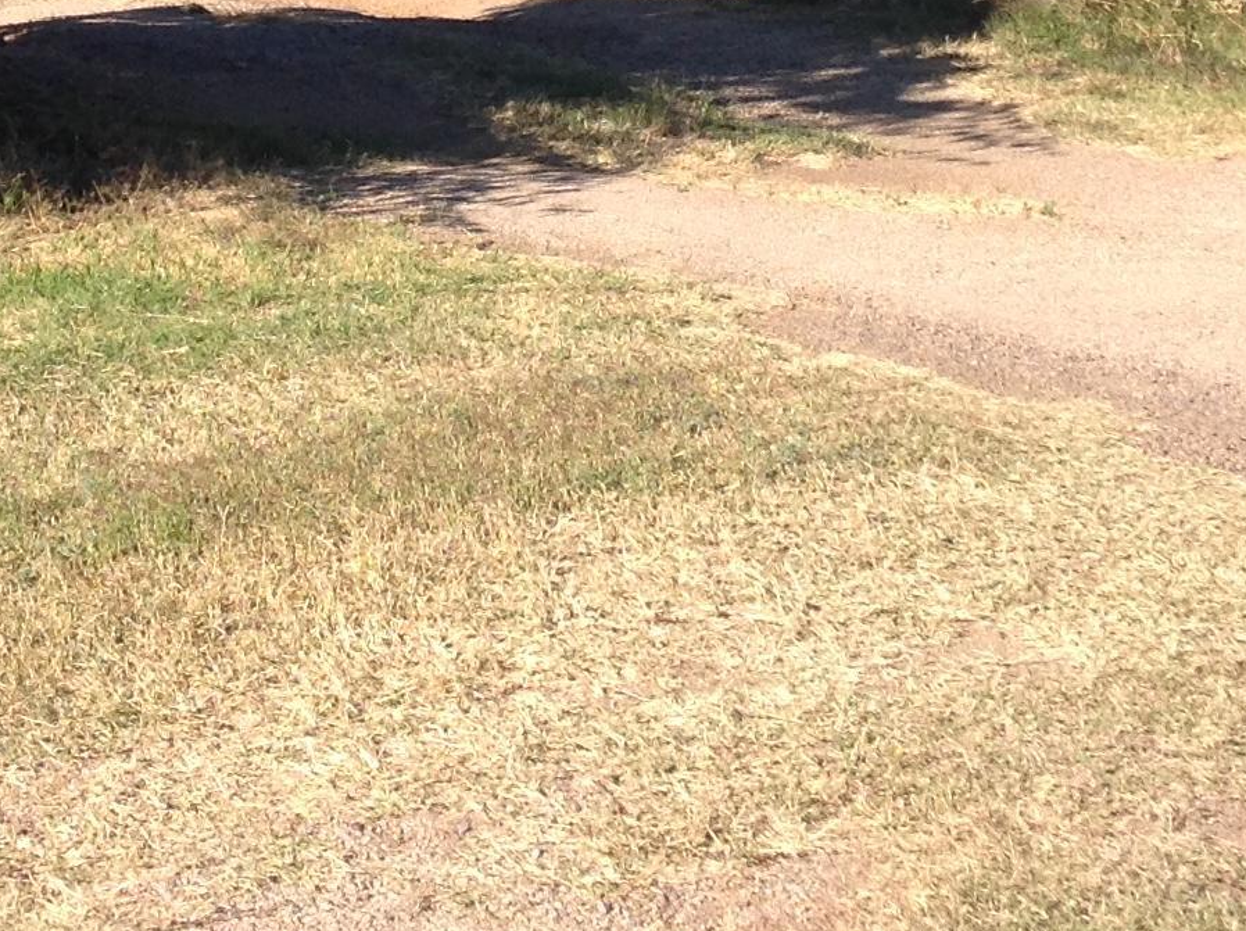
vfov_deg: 14.0
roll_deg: -1.0
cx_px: 527
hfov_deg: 19.5
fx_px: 3631
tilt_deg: -2.9
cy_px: -286
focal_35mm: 101
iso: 50
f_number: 2.4
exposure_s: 1/1513
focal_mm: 4.28
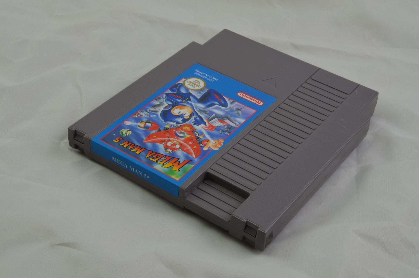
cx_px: 210
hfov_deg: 33.5
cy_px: 139
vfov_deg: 22.5
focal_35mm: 60
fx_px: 697
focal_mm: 40
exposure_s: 1/2.5
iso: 100
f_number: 20
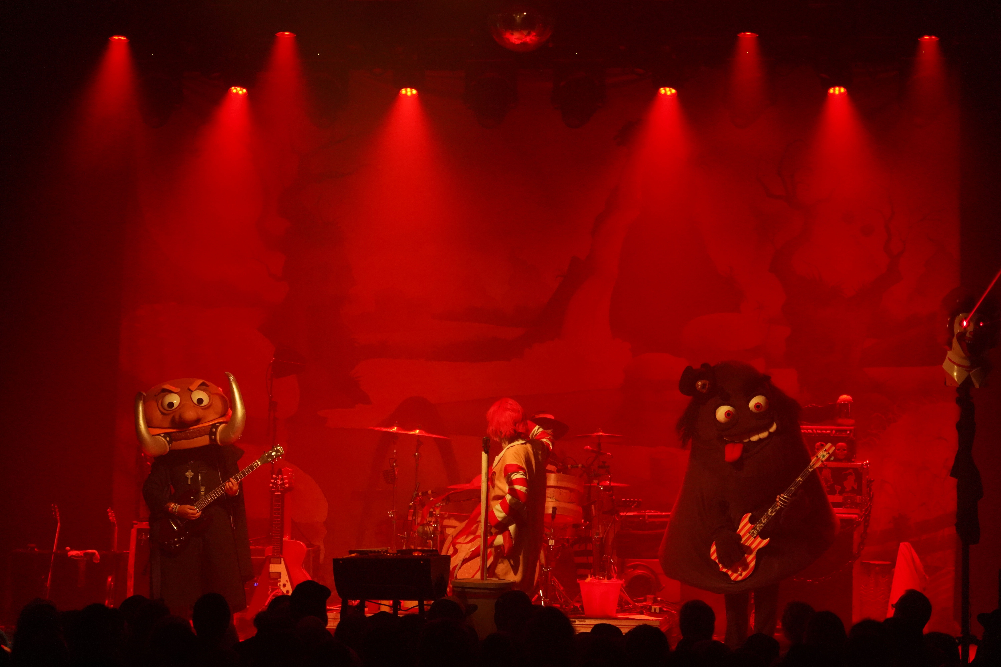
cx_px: 500
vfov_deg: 13.0
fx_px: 2919
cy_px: 334
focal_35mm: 105
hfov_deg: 19.5
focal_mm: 105
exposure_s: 1/160
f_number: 4
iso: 10000
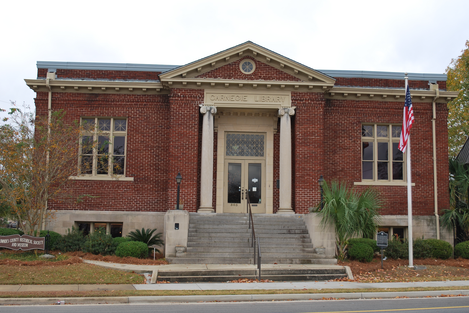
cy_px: 157
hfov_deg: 45.4
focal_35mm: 43
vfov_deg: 31.2
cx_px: 238
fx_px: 560
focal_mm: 28
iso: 100
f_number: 5.6
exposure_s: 1/125
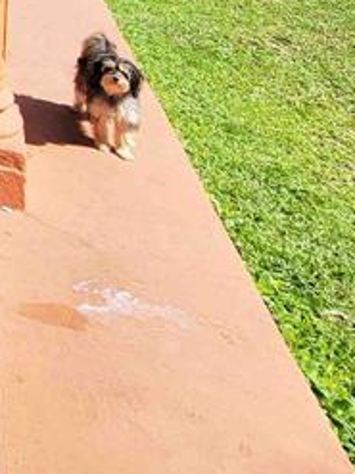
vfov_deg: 26.0
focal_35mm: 54
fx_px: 739
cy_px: -242
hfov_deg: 17.1
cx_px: -403
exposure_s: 1/1093
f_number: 2.2
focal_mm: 2.2
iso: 50
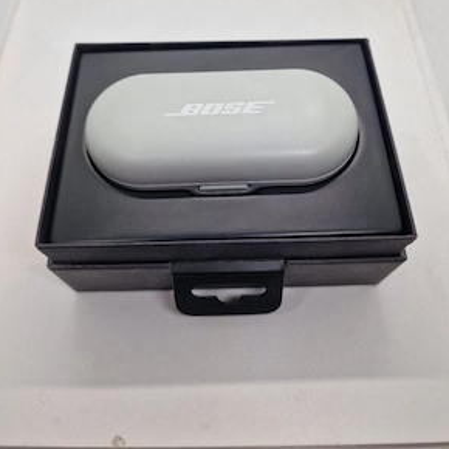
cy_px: 153
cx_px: 228
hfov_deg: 57.3
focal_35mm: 28
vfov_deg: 56.2
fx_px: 411
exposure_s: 1/182
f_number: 1.8
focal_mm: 6.4
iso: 50
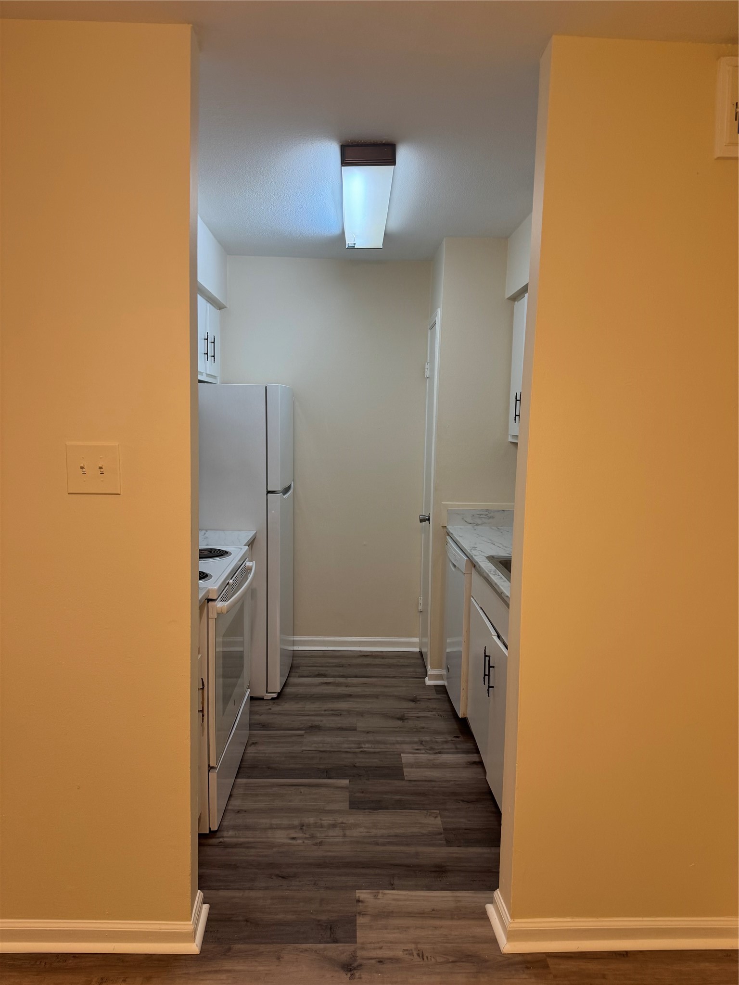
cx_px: 370
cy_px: 492
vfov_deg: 71.6
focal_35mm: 24
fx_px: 683
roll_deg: -2.0
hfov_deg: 56.8
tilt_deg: -5.2
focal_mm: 6.76
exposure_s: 1/60
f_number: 1.78
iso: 125
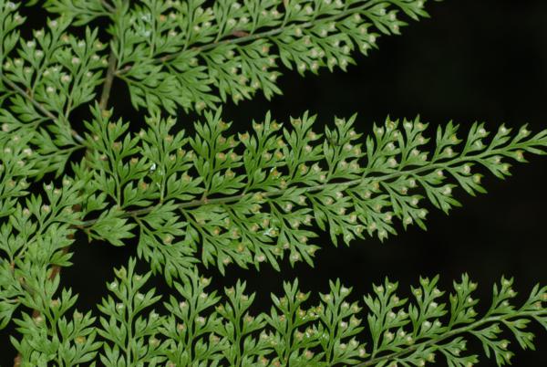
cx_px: 274
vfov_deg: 13.1
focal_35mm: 105
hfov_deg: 19.4
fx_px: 1598
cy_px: 184
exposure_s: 1/160
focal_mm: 70
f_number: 18
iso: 100
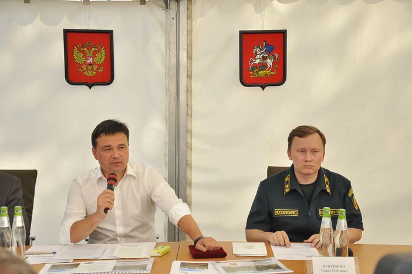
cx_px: 206
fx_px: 651
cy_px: 137
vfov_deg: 23.7
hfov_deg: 35.1
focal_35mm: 57
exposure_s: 1/200
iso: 320
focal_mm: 38
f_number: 4.5
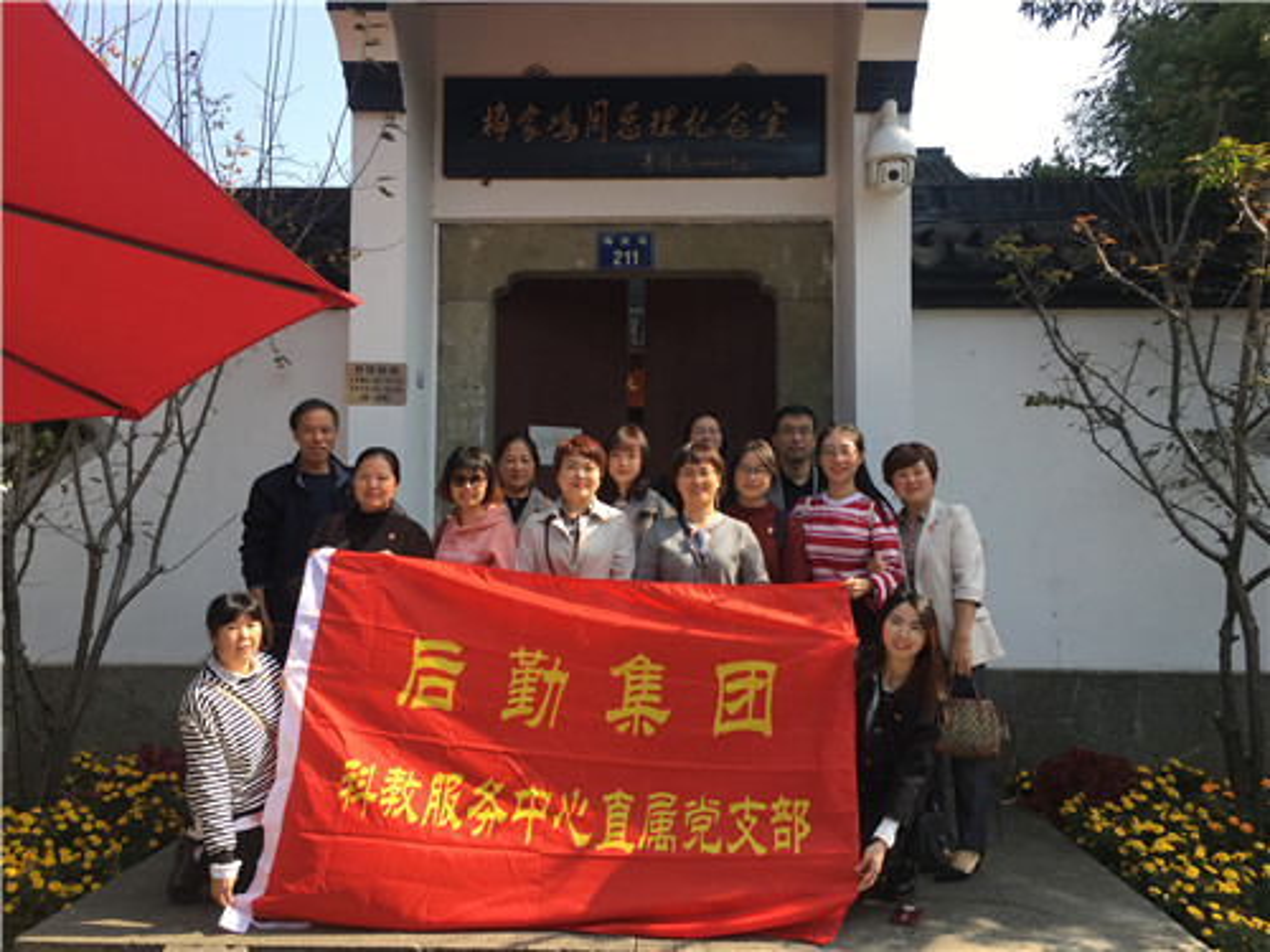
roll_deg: -1.0
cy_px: 476
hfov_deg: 61.7
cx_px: 635
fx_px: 1064
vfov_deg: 48.2
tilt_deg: +4.8
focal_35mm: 29
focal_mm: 4.15
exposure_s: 1/499
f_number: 2.2
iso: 25
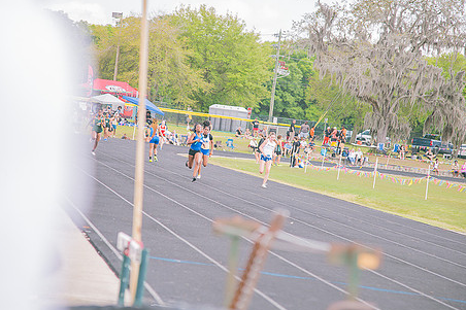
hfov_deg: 13.3
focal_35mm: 154
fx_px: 1993
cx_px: 224
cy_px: 136
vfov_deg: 8.9
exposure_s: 1/200
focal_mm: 120
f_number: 4
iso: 200
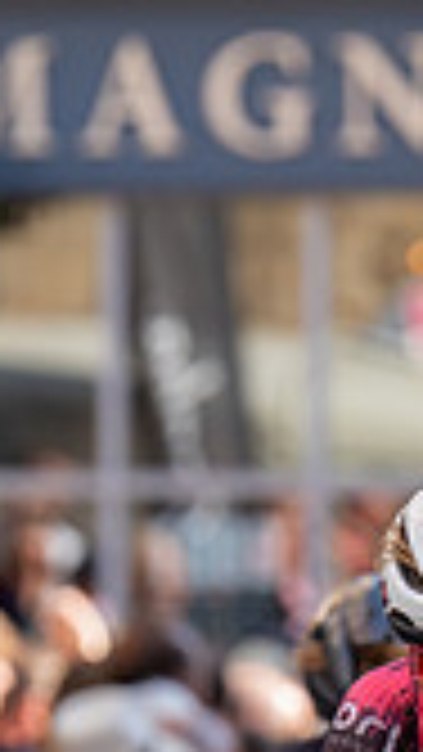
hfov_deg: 1.6
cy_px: 941
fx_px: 14828
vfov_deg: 2.9
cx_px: 599
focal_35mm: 744
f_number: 4
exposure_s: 1/1000
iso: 500
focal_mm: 176
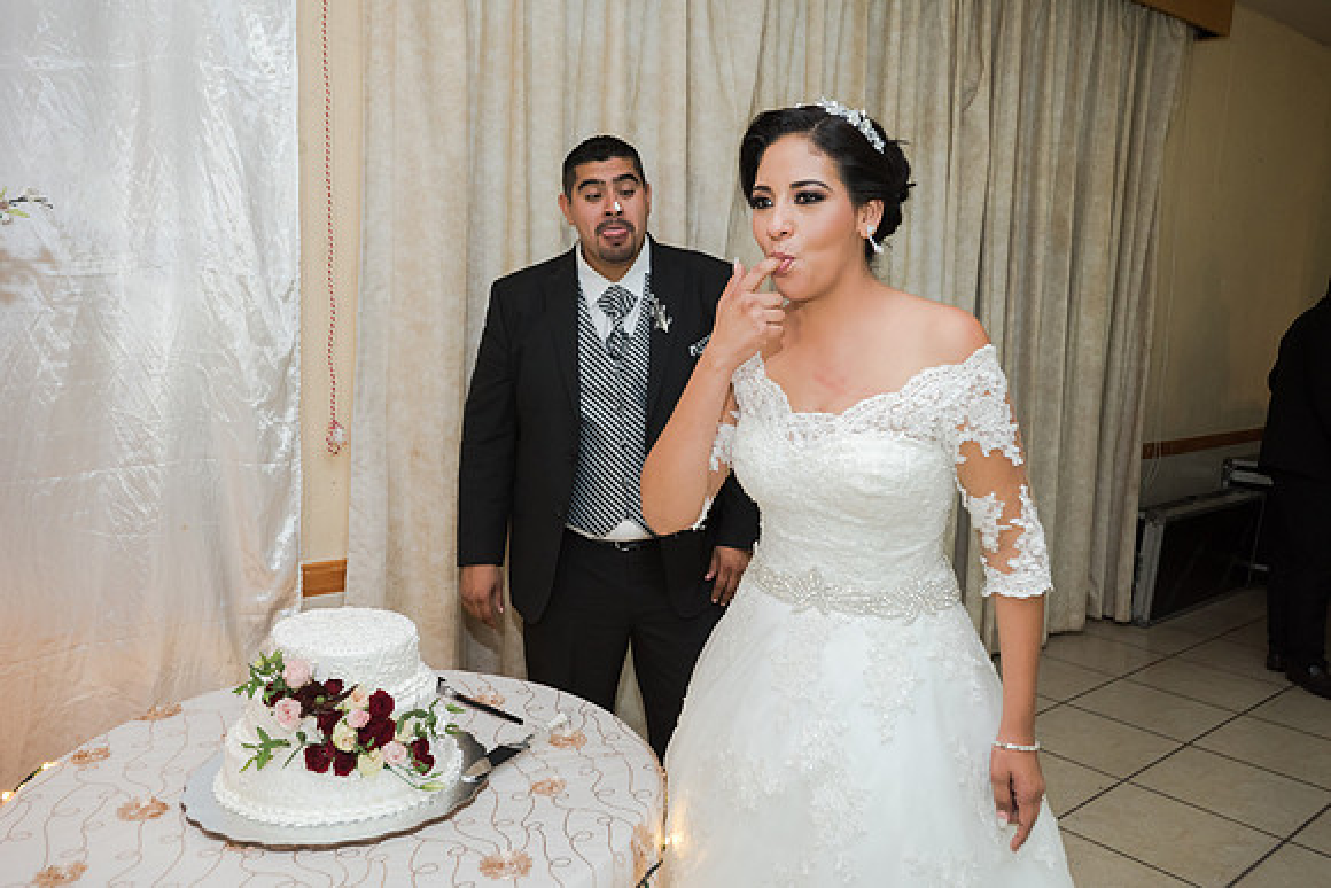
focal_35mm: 28
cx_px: 666
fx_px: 1035
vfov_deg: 46.4
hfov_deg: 65.5
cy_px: 444
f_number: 3.5
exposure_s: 1/100
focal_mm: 28
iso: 1600
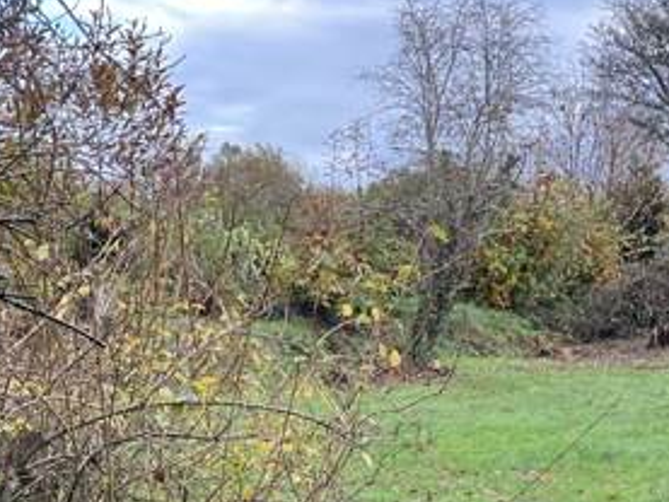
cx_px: 360
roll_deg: +2.6
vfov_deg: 19.0
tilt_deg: -7.8
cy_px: 519
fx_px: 1450
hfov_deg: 26.0
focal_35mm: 75
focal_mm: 5.1
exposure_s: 1/186
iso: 40
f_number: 1.6
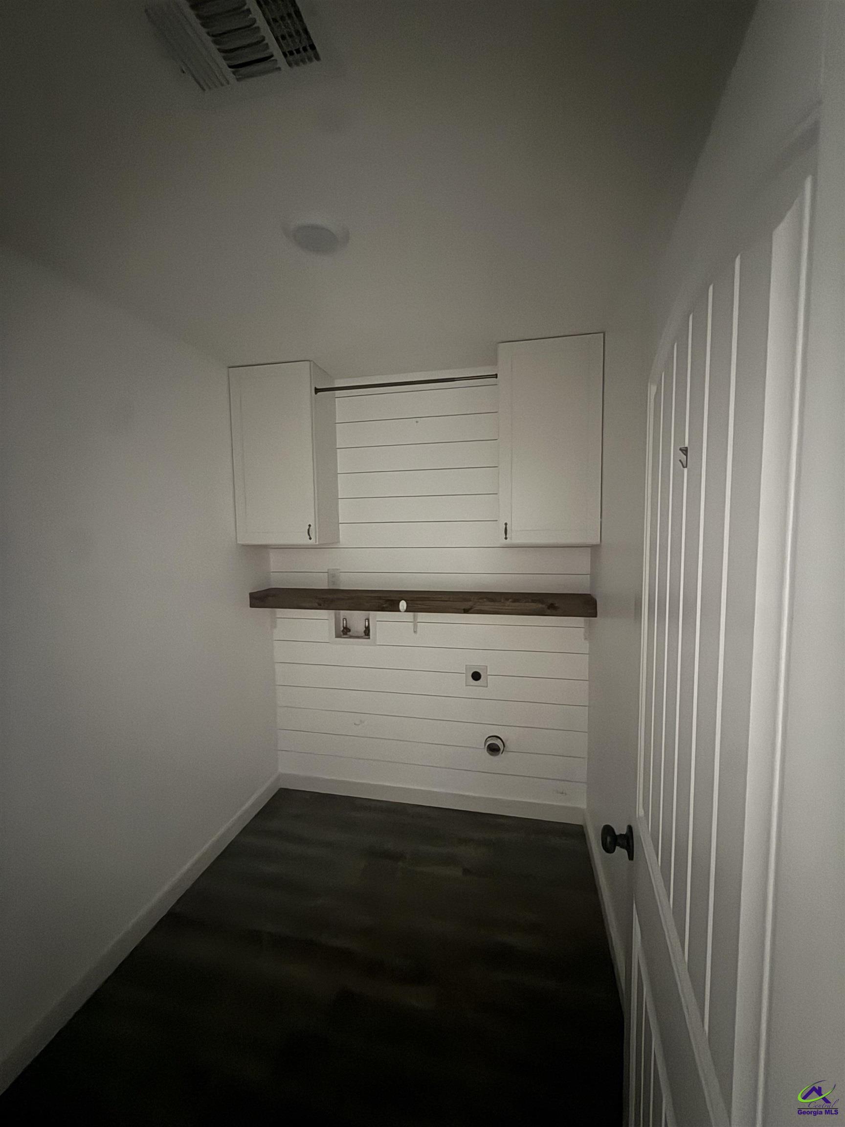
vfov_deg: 102.1
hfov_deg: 85.7
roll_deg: +1.2
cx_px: 422
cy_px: 564
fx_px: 456
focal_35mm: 14
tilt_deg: -3.9
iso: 1250
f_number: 2.2
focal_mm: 2.22
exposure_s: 1/12
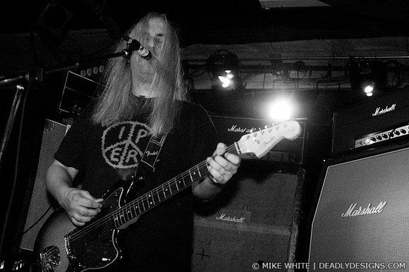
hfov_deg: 37.9
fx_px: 596
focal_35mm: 52
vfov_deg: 25.7
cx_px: 204
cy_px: 136
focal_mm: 35
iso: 1600
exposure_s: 1/60
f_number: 2.8
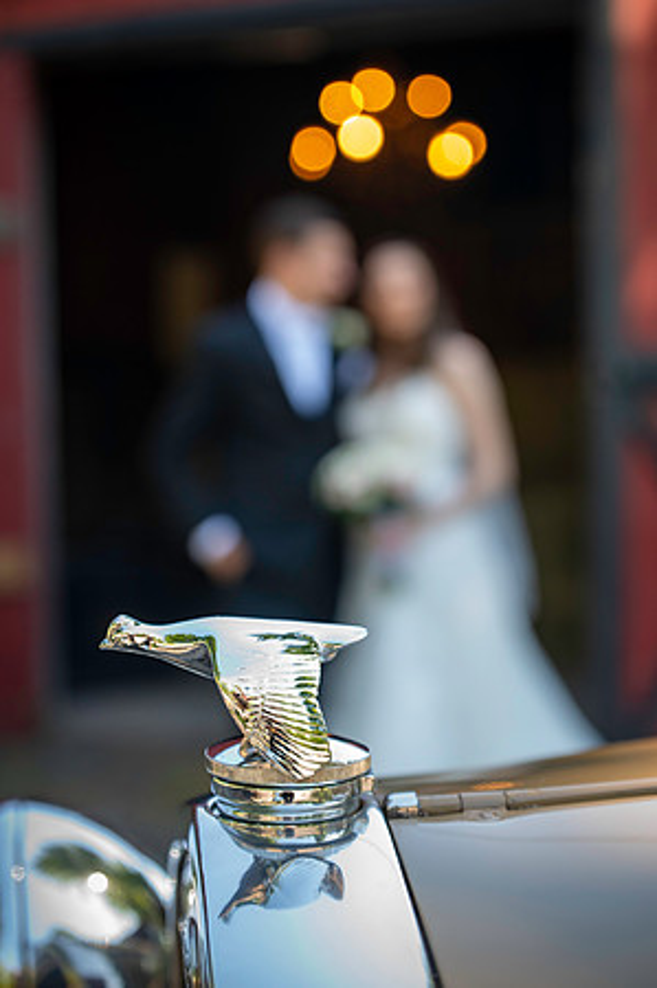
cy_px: 494
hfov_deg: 19.4
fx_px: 1921
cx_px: 328
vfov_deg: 28.9
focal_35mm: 70
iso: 800
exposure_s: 1/400
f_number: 3.5
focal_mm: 70
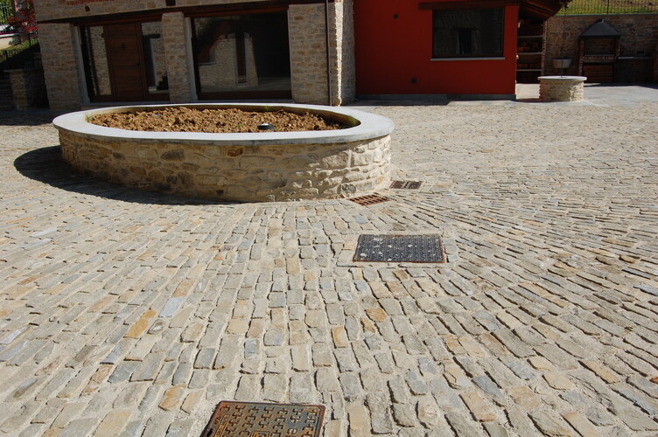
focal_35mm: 30
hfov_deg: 62.0
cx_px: 329
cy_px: 218
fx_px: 548
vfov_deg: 43.5
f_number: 10
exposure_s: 1/400
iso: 200
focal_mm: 20
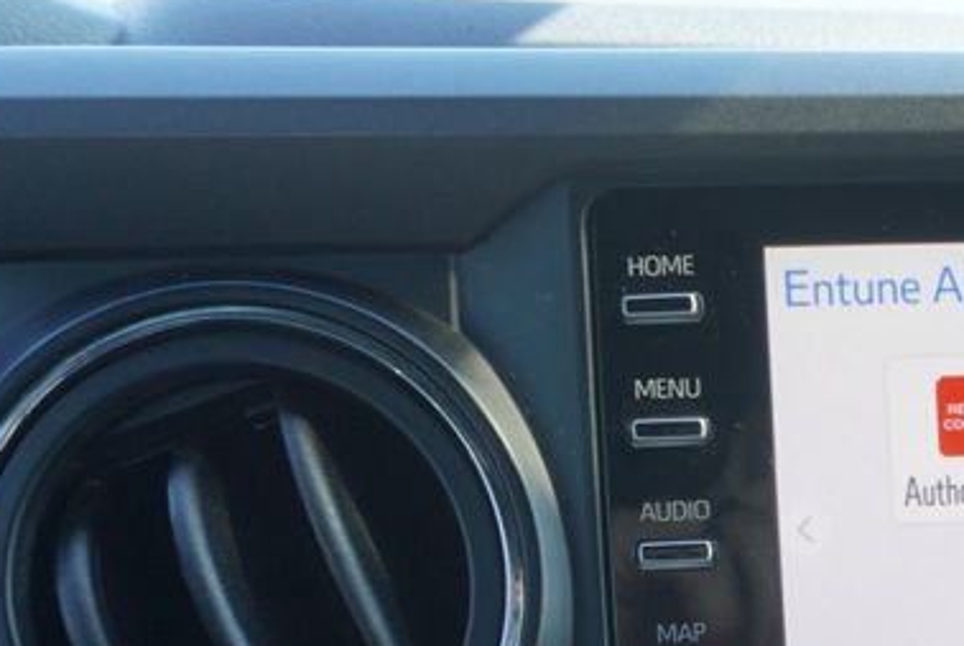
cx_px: 1188
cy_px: 695
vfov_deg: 20.1
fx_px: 1743
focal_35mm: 65
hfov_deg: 27.0
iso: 200
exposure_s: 1/60
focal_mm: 16
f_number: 4
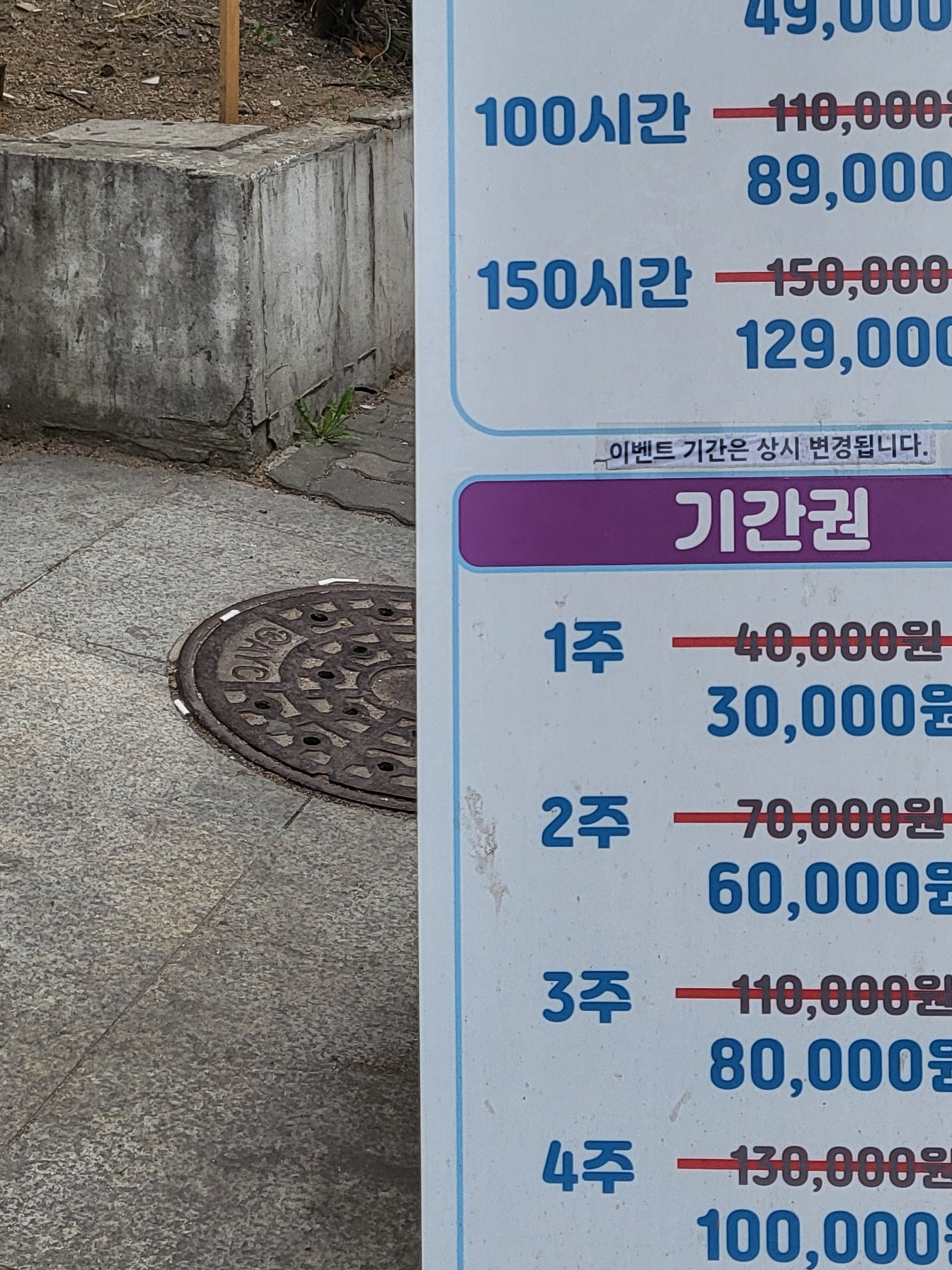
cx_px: 810
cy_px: 334
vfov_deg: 32.7
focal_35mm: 58
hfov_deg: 24.7
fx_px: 2127
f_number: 1.8
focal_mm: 4.25
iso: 50
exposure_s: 1/124
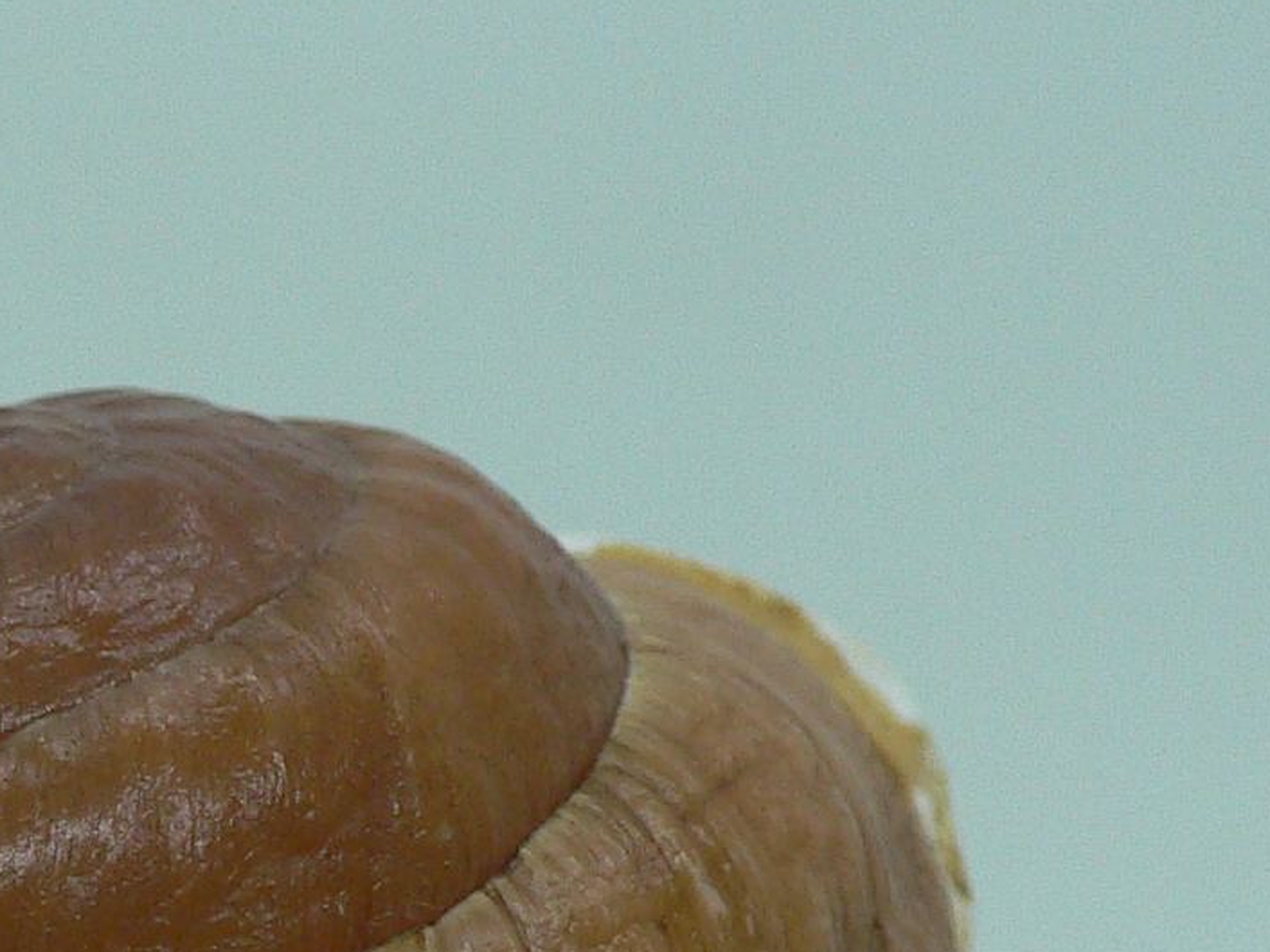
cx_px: 214
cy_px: 1200
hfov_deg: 19.4
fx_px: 3668
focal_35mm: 100
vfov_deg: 14.2
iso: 100
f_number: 2.8
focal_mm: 4.6
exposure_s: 1/60
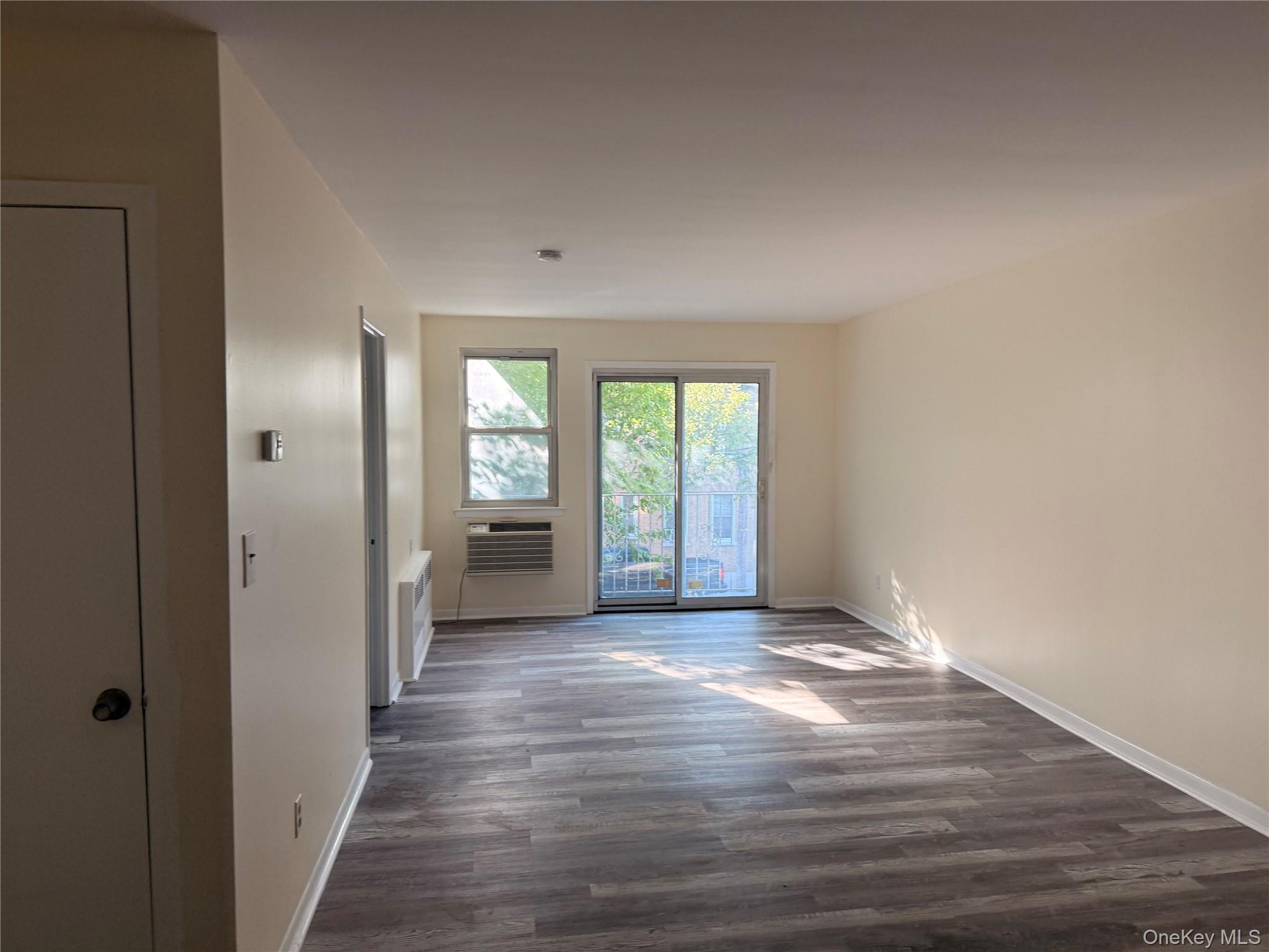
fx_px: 880
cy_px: 476
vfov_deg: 56.8
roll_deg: +1.5
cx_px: 634
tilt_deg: -5.2
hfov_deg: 71.6
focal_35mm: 24
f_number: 1.78
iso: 125
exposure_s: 1/121
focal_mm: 6.76
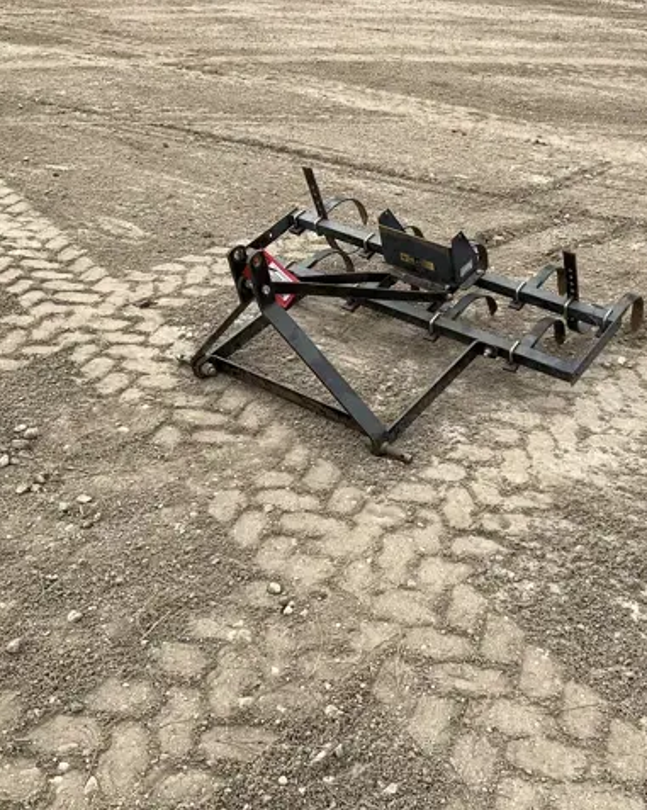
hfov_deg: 38.4
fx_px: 910
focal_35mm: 38
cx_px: 462
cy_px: 406
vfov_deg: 48.0
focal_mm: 3
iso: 25
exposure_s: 1/482
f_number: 1.8
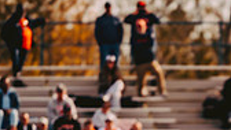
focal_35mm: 722
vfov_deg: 1.7
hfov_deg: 3.0
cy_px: 228
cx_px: 272
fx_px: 4428
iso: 160
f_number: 2.8
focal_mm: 200
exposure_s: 1/2000
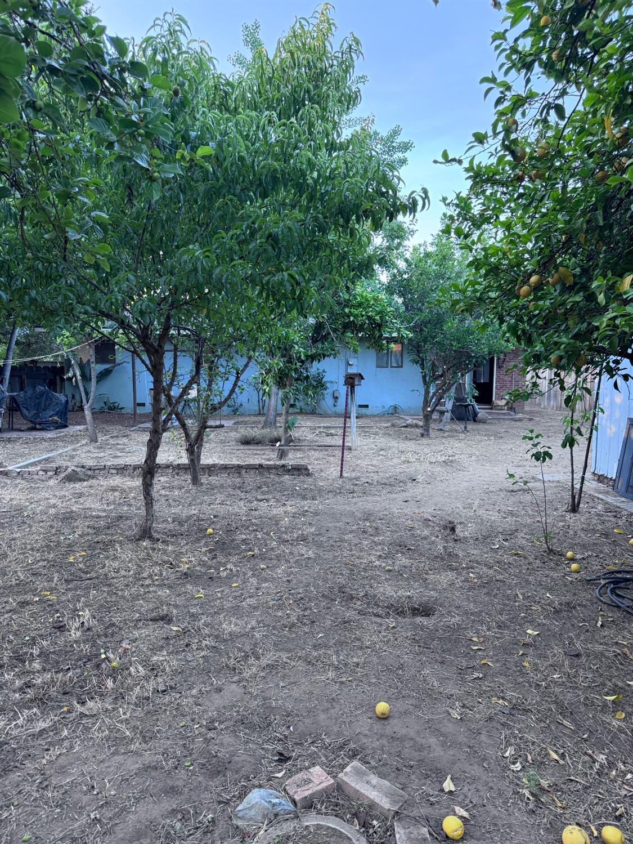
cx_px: 316
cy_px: 422
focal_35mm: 24
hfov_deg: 56.8
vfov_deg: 71.6
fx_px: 585
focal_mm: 6.76
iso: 200
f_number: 1.78
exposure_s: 1/121
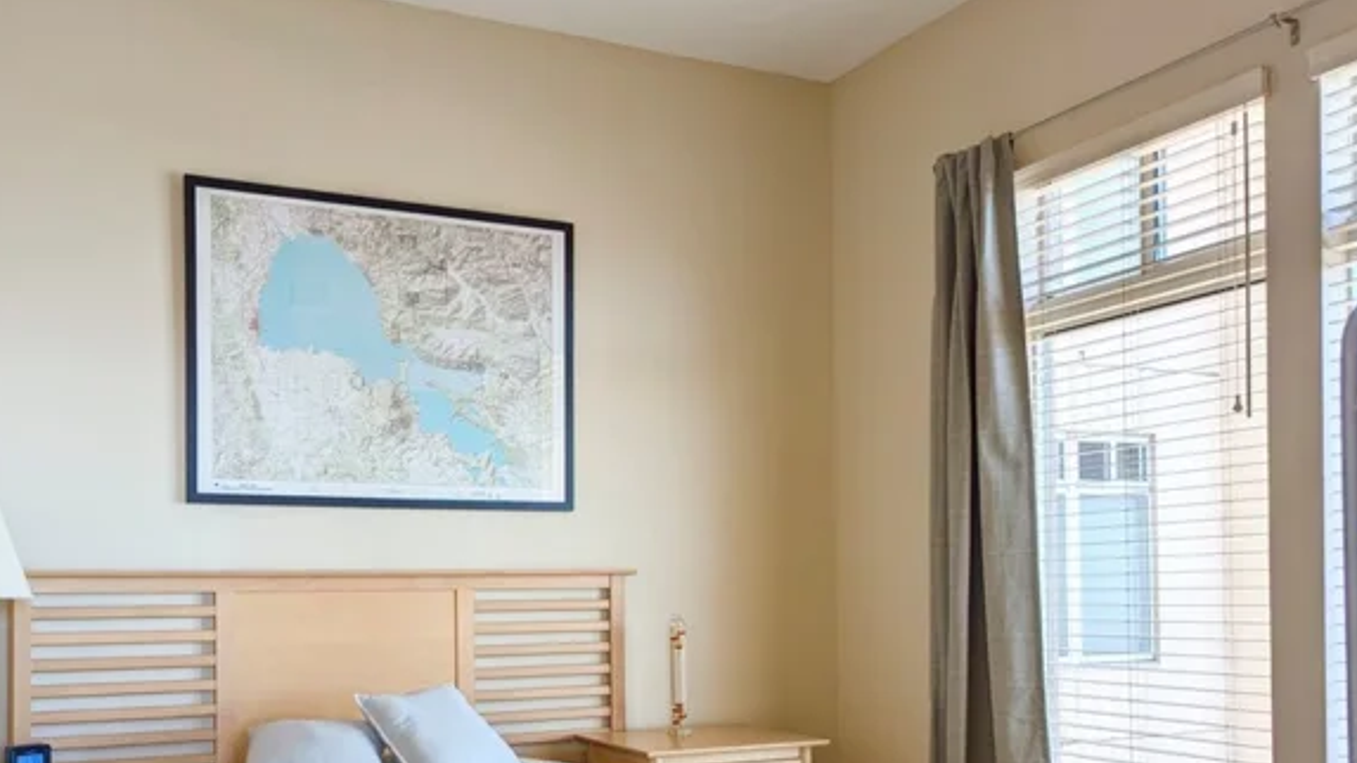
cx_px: 523
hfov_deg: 57.4
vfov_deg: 33.8
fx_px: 1223
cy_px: 585
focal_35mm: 34
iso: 38
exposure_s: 1/121
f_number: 1.85
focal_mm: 6.81
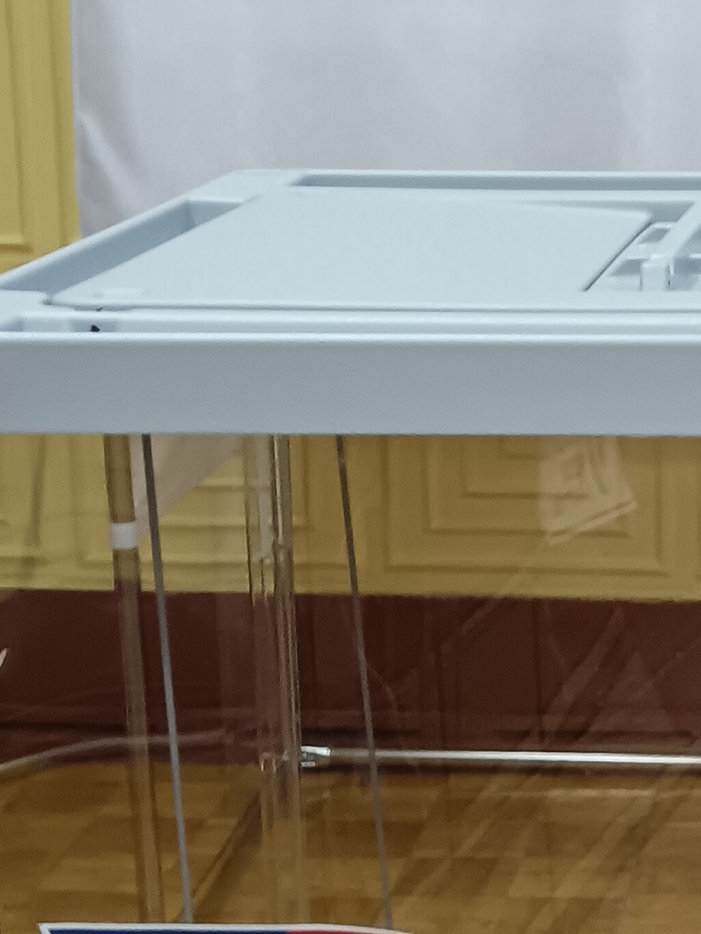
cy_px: 572
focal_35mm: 115
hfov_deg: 12.6
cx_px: 782
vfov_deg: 17.1
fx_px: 3105
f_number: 1.9
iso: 926
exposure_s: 1/33.3
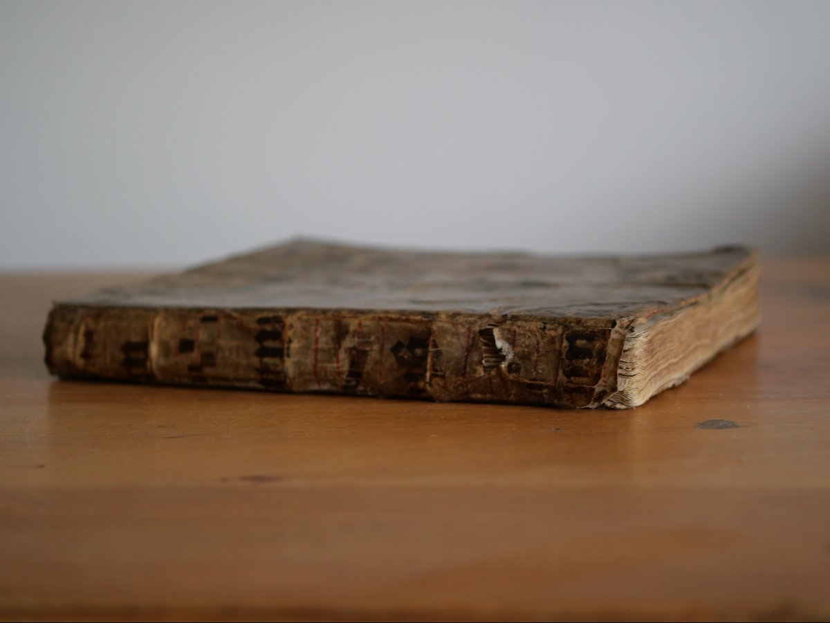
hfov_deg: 32.2
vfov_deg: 24.4
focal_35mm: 60
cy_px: 312
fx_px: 1439
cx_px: 415
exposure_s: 1/60
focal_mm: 30
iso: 320
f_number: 2.8
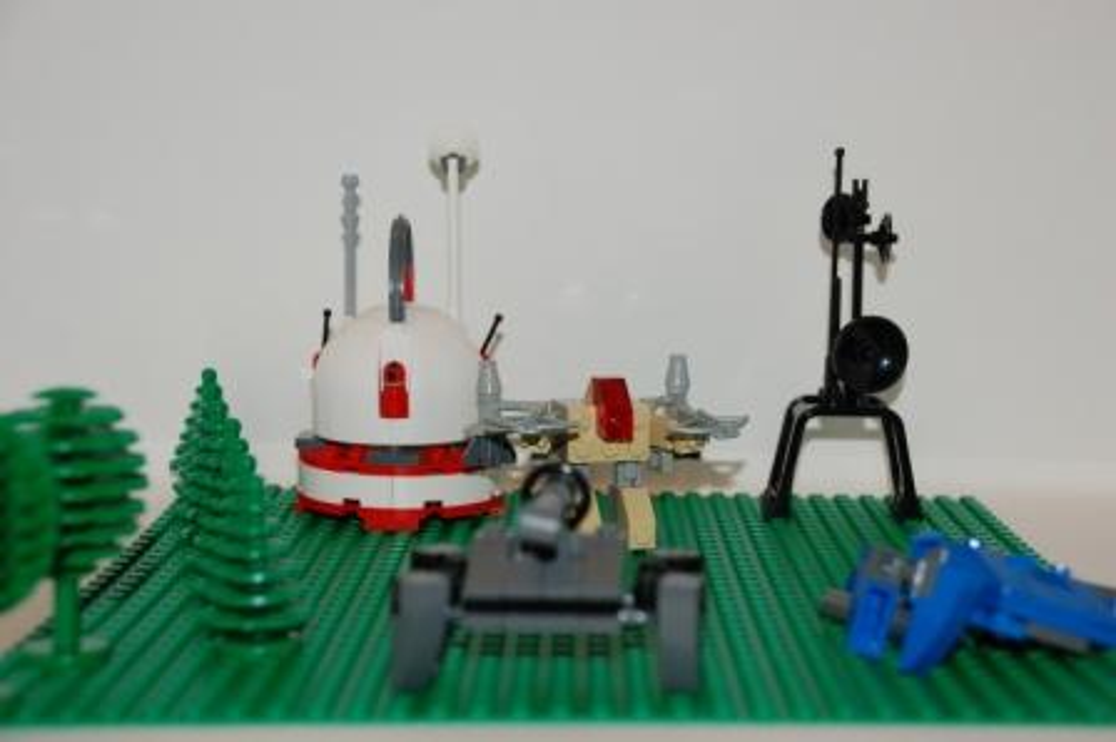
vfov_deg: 20.6
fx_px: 2044
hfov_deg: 30.5
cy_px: 371
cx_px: 558
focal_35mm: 66
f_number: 4.8
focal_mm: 44
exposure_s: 1/60
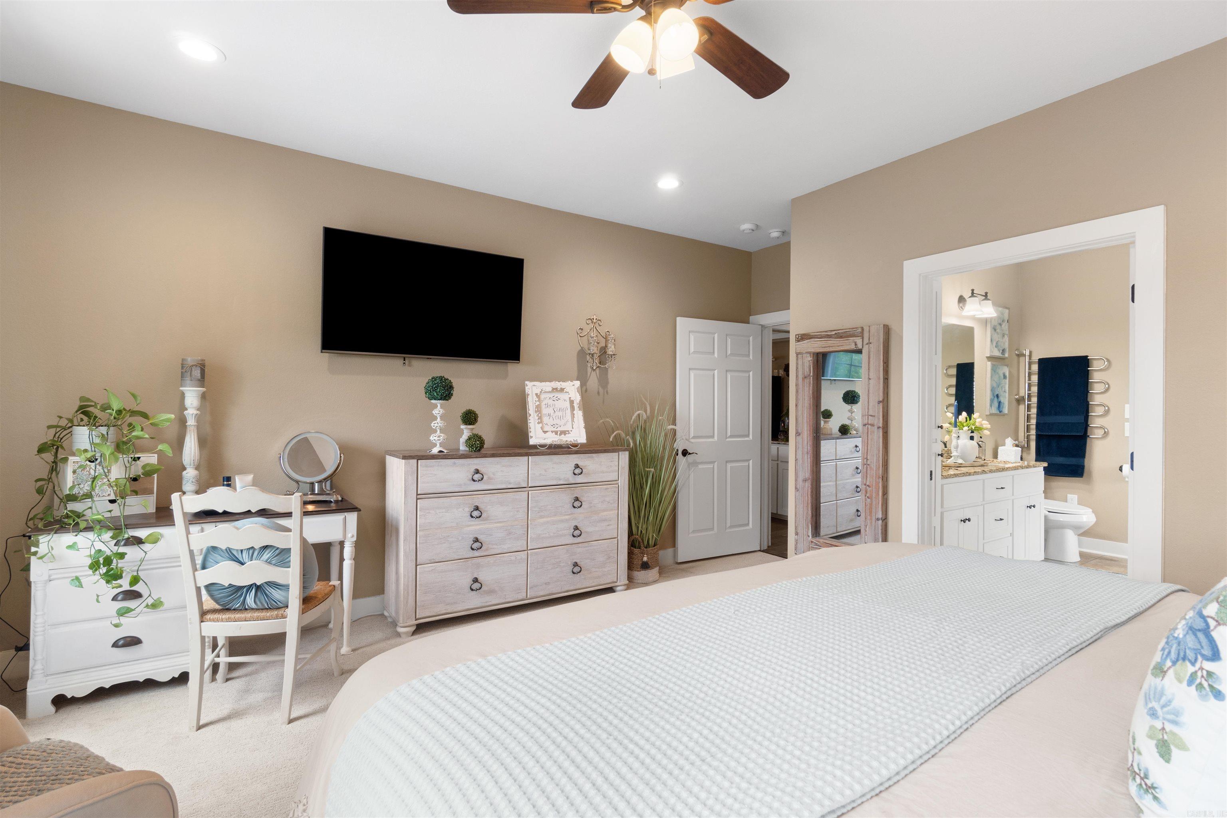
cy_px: 409
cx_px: 614
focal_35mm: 16
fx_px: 562
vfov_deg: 72.1
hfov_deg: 95.0
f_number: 8
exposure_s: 1/1.67
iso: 100
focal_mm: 11
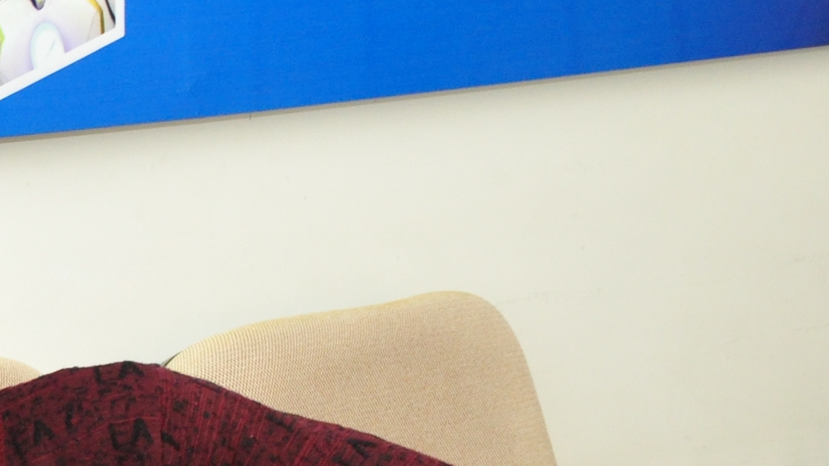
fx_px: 3890
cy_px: 572
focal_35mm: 177
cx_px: -528
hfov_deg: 11.5
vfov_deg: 6.8
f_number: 5.6
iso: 800
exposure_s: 1/125
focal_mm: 32
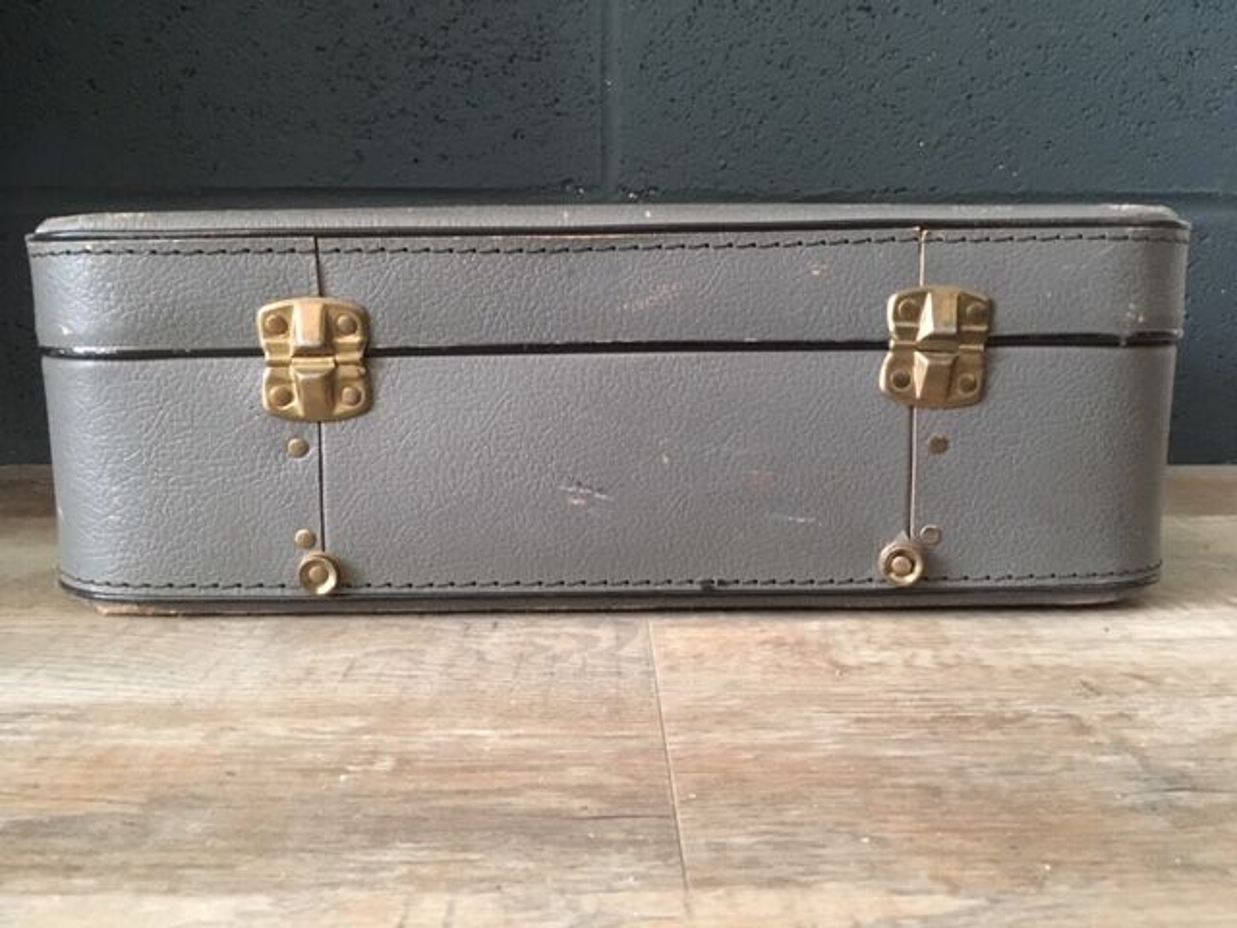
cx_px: 618
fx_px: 1036
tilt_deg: -10.2
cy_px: 464
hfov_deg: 61.7
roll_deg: -0.4
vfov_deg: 48.2
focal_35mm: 29
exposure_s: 1/17
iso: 400
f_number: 2.2
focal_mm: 4.15
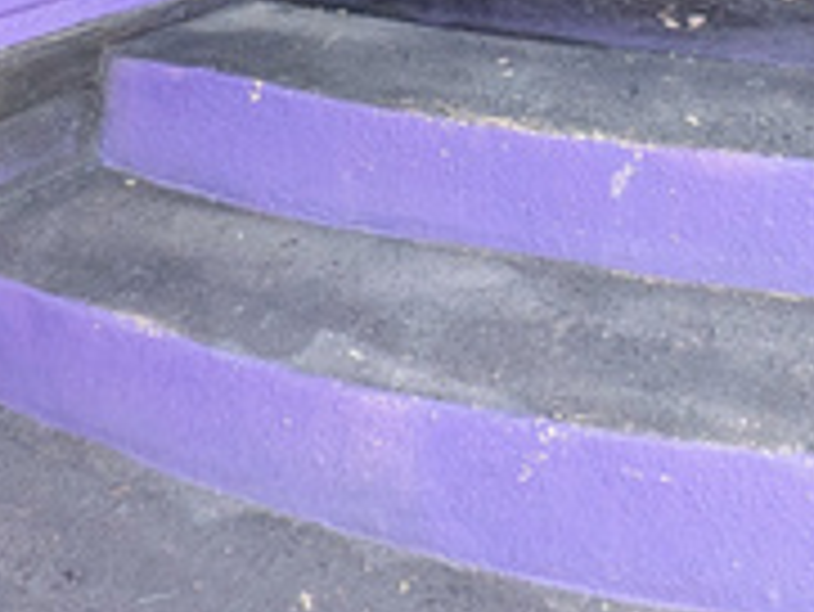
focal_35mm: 46
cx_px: 553
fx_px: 1082
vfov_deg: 22.5
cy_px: -414
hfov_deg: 40.6
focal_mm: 1.54
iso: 33
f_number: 2.2
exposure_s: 1/152
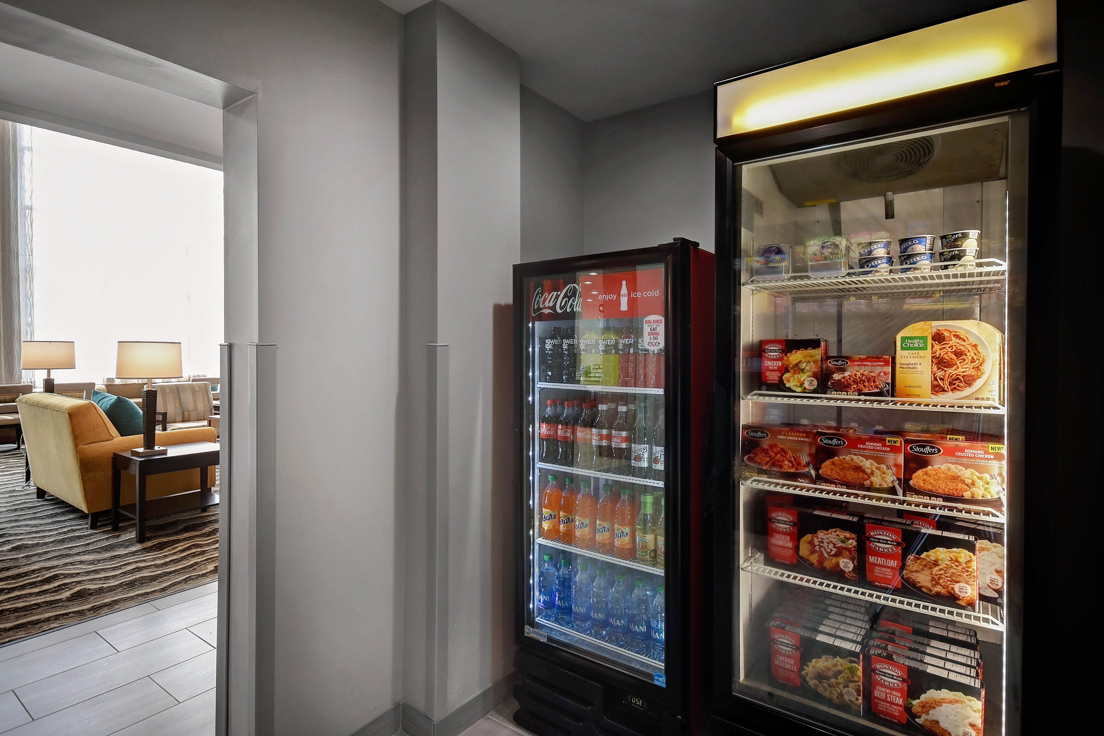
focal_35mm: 20
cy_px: 368
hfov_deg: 85.4
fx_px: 598
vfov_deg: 63.2
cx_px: 552
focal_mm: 13
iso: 250
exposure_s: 1/20
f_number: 7.1
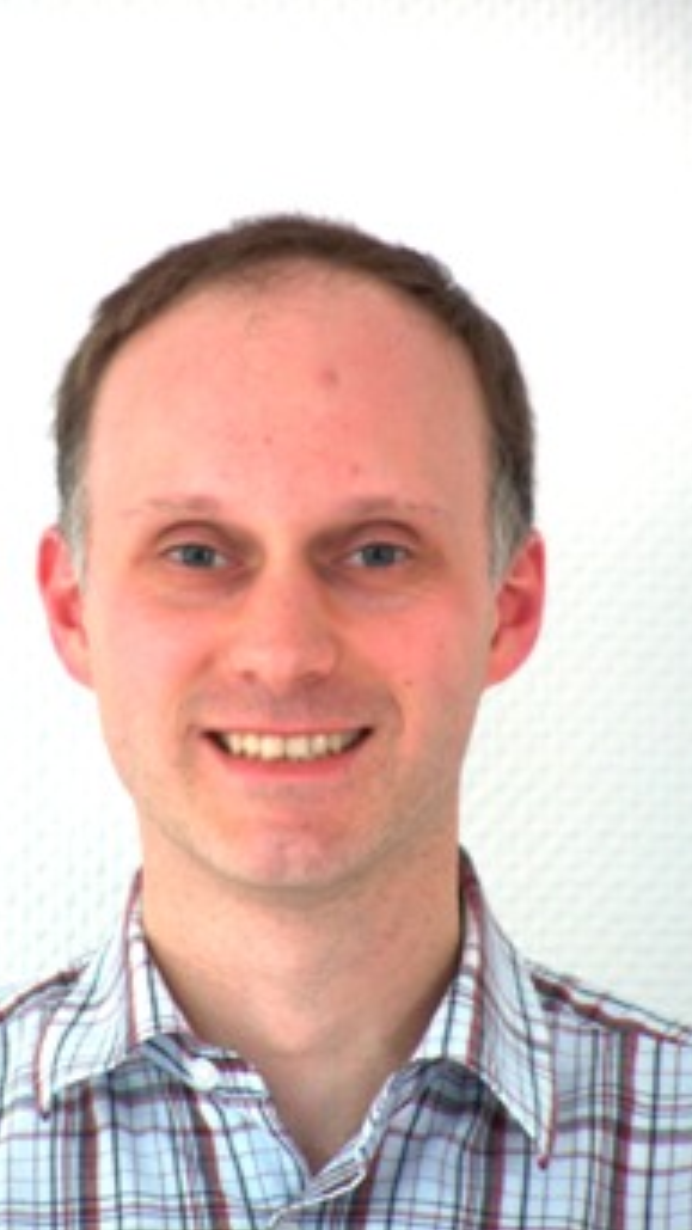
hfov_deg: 3.5
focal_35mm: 348
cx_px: 278
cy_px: 613
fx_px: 11349
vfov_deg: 6.2
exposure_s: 1/20
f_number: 3.6
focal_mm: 52.6
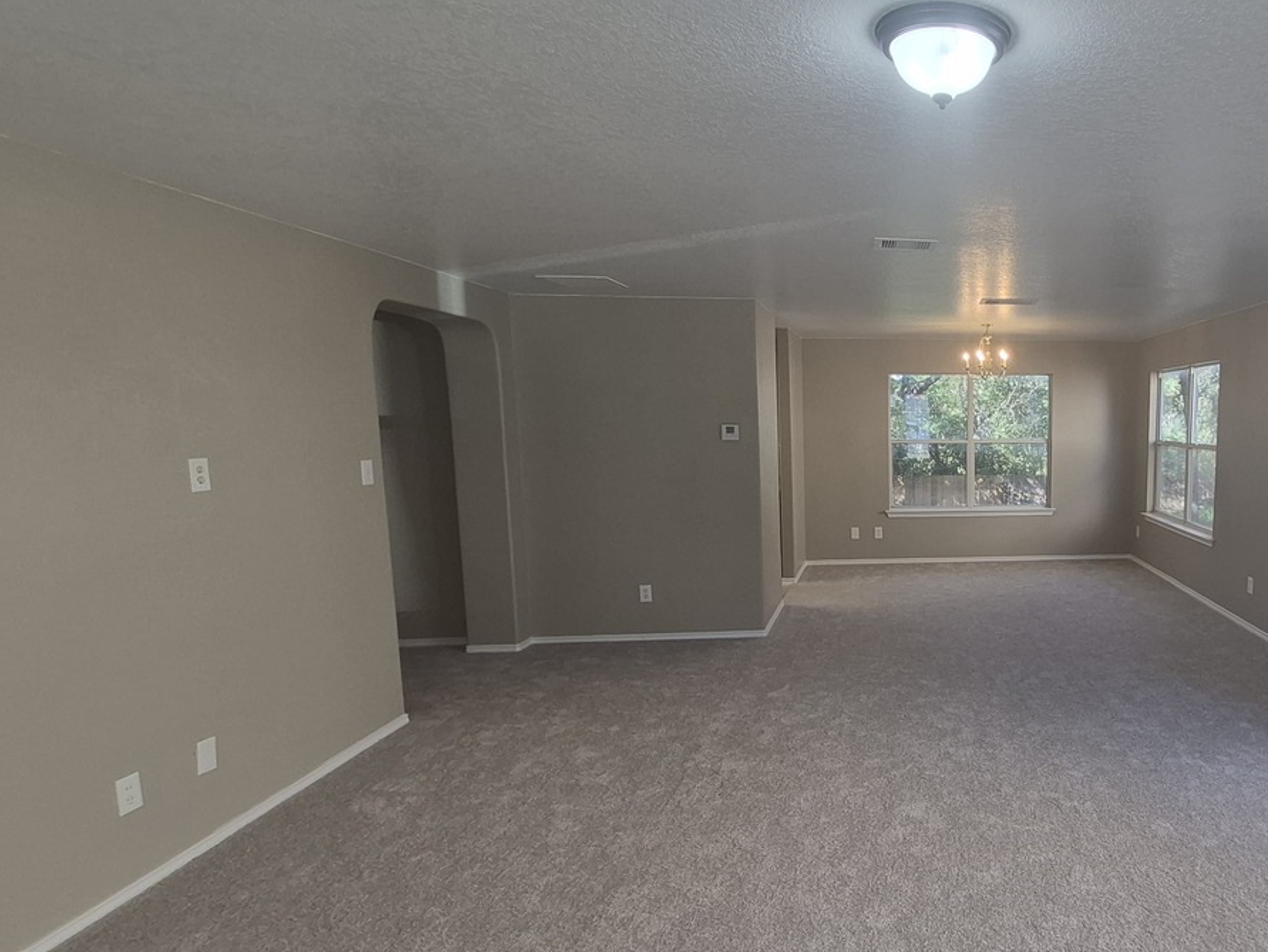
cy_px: 502
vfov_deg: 63.4
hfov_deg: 71.8
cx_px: 995
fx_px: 770
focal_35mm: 21
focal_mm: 1.74
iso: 64
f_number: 2.2
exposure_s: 1/60
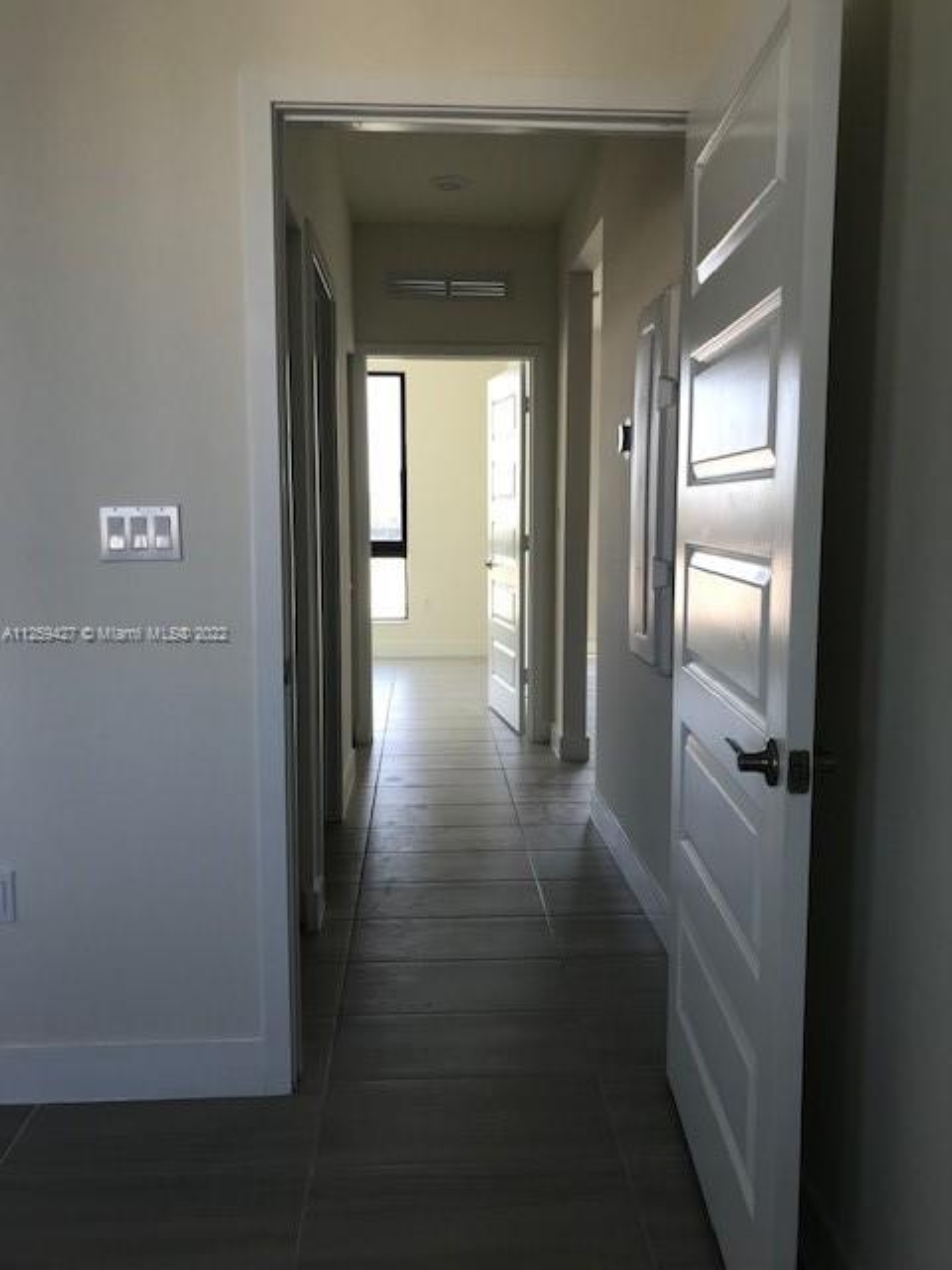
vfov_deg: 63.4
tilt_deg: -7.1
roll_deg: -0.4
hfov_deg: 49.7
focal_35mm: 28
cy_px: 635
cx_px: 476
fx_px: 1027
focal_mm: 3.99
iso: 25
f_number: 1.8
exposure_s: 1/60
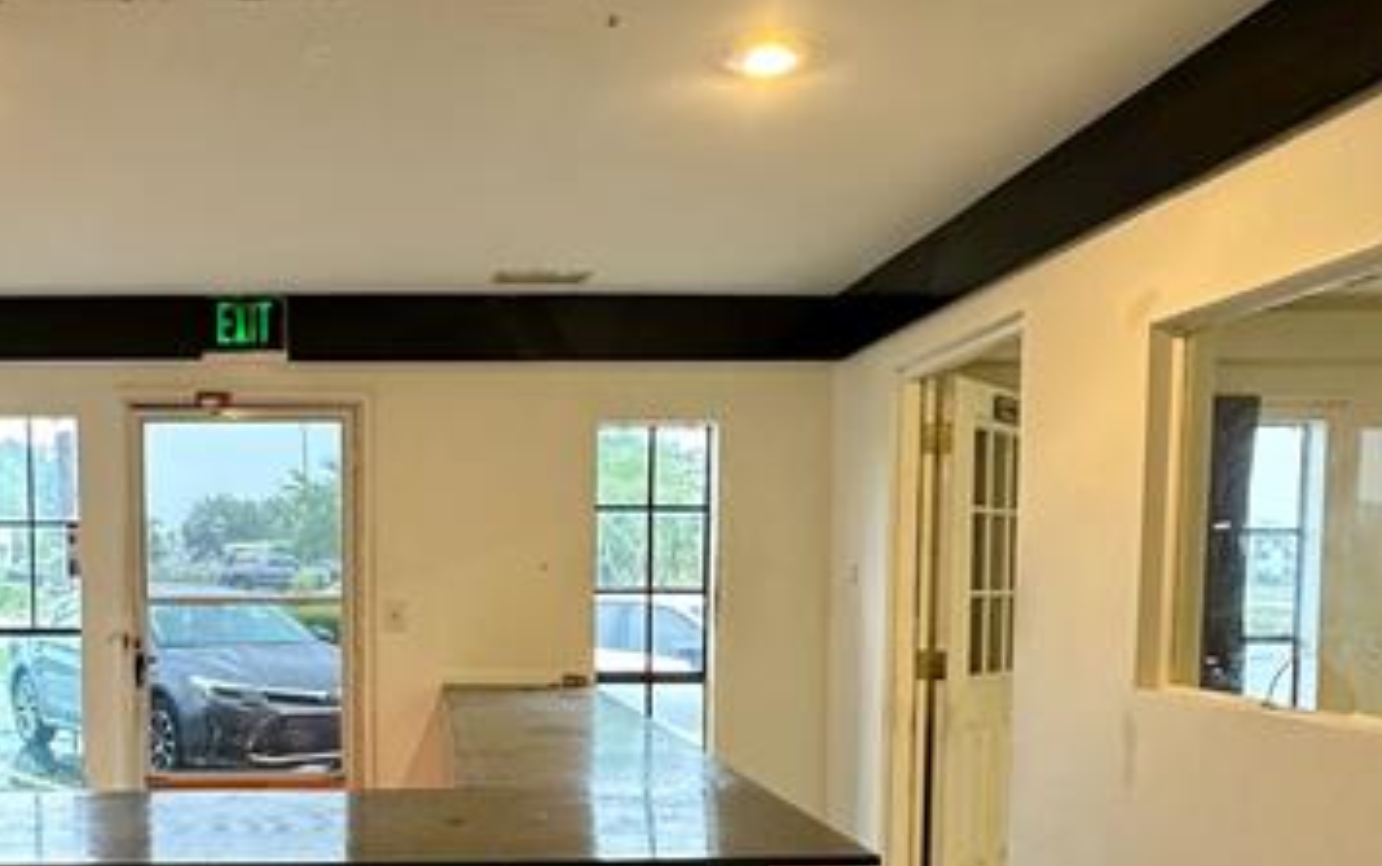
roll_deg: -0.8
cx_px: 423
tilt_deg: -3.8
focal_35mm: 32
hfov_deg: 57.8
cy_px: 649
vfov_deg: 38.5
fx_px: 1206
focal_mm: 2.22
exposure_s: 1/60
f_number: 2.2
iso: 320
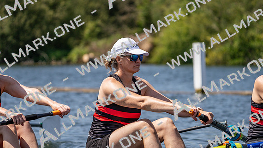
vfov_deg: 5.1
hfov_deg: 9.0
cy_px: 77
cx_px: 133
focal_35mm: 240
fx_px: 1673
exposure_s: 1/2000
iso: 250
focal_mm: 225
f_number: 5.6
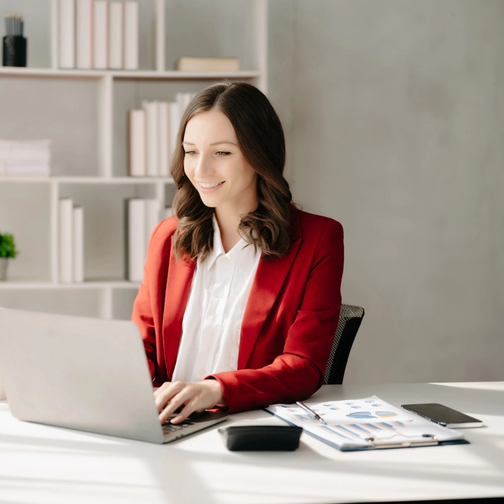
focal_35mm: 64
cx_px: 146
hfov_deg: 26.6
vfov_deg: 26.9
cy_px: 252
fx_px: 1054
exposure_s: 1/640
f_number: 2
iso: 100
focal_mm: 50
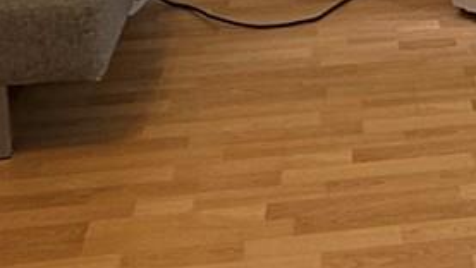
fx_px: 1111
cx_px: 536
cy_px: -268
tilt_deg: -8.1
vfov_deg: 12.2
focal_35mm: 88
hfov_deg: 22.7
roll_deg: -0.6
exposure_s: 1/120
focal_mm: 2.22
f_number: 2.2
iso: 200
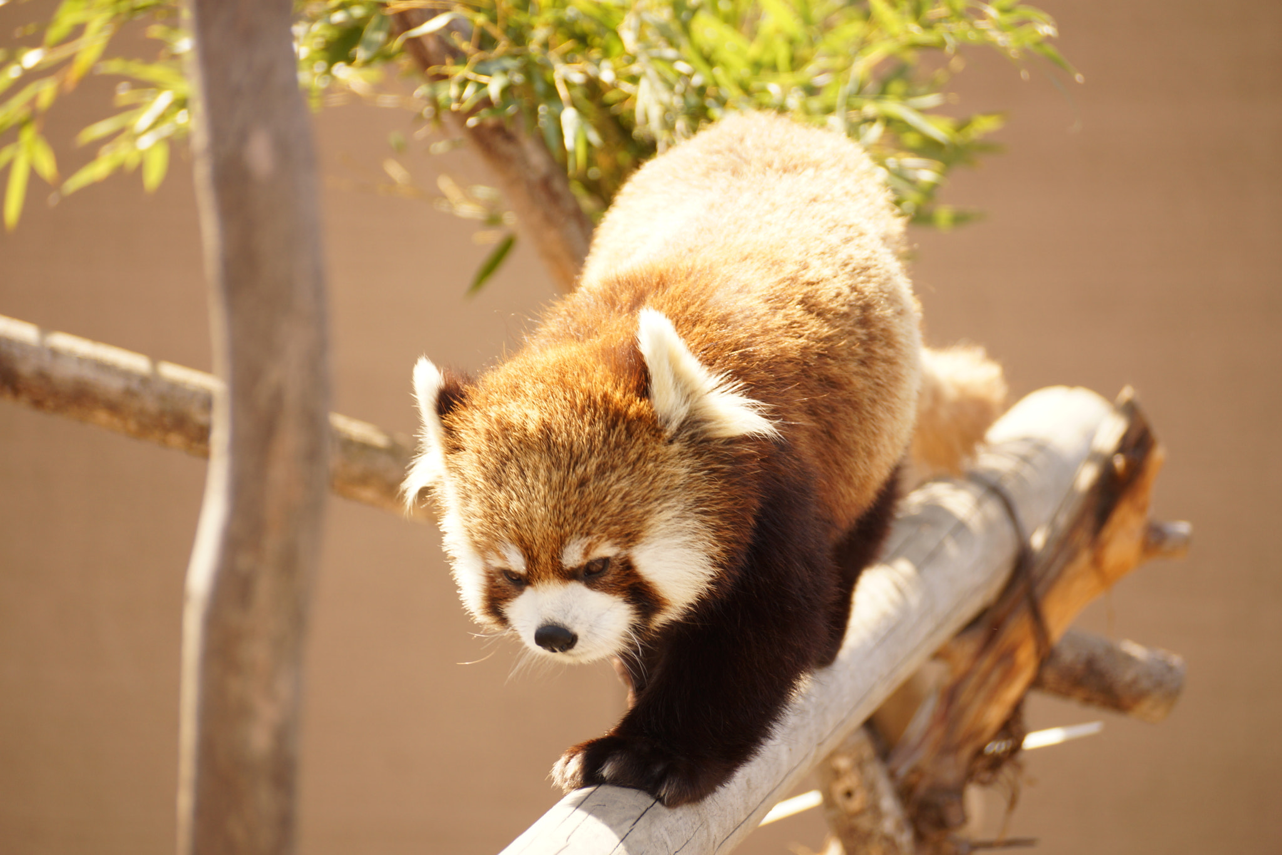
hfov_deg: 8.6
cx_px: 641
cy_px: 428
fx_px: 8545
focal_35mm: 240
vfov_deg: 5.7
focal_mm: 160
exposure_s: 1/250
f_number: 5
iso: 125
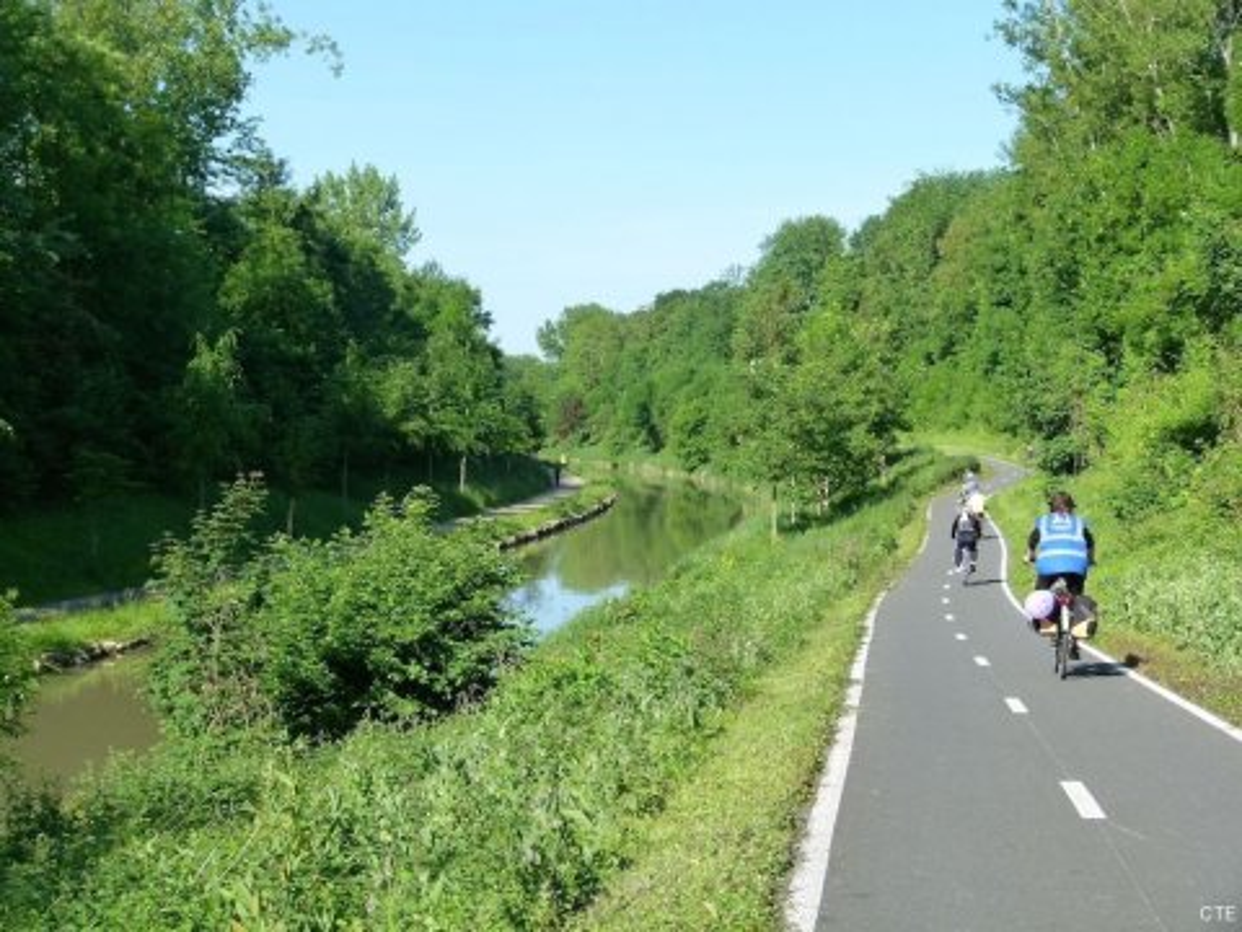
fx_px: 2368
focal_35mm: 66
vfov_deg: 22.3
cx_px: 621
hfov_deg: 29.4
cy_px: 466
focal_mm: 11.8
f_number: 4
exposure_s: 1/640
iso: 160
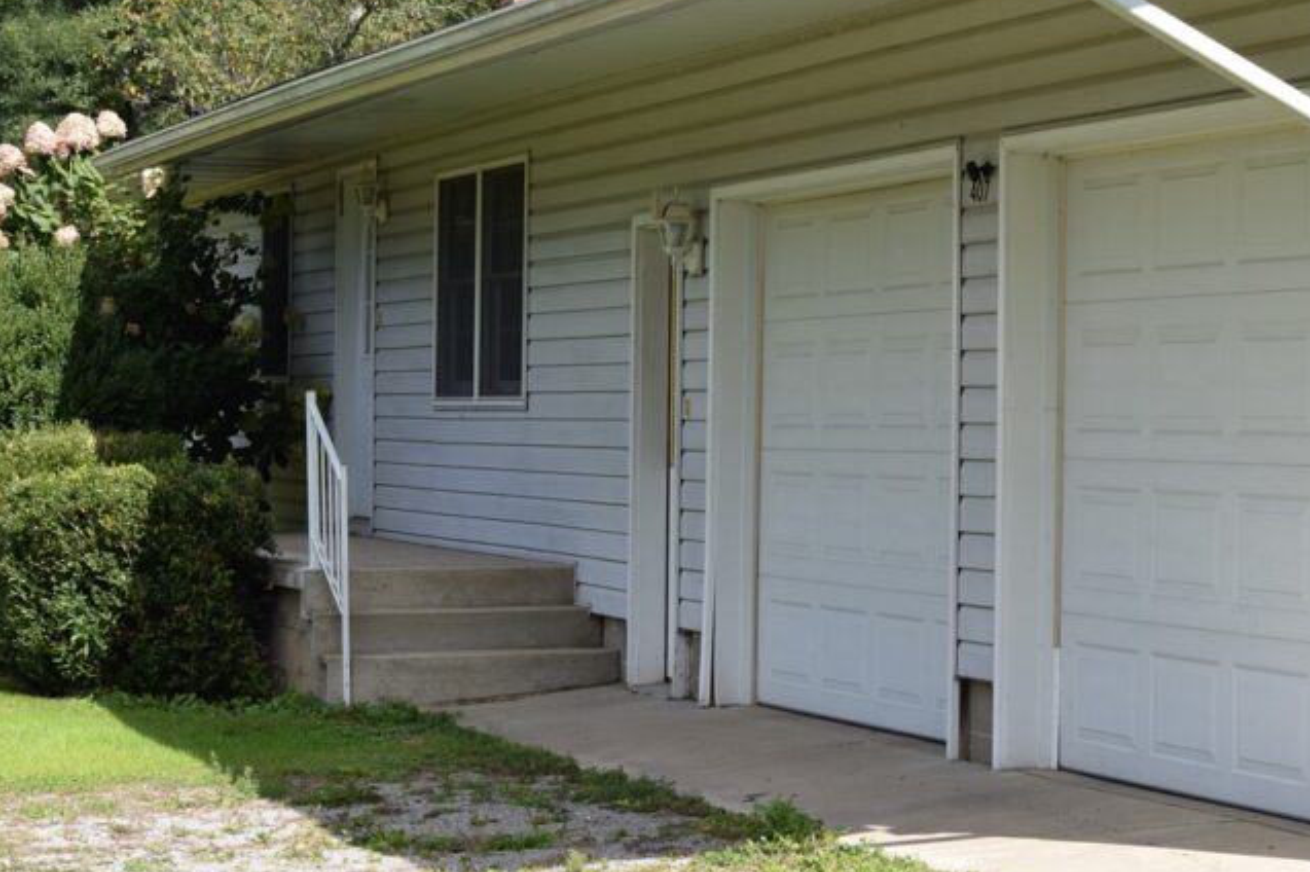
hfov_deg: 19.7
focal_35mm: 104
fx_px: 3769
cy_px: 386
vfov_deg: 13.2
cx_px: 738
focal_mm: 55
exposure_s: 1/250
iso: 220
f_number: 8
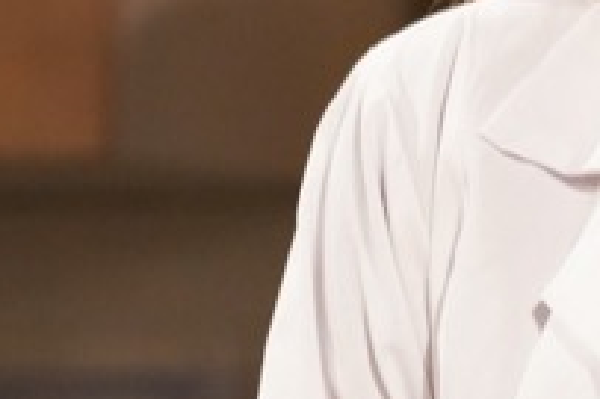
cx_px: 887
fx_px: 9925
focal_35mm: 596
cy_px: -46
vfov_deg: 2.3
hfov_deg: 3.5
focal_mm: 151
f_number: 6.3
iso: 12800
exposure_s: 1/200
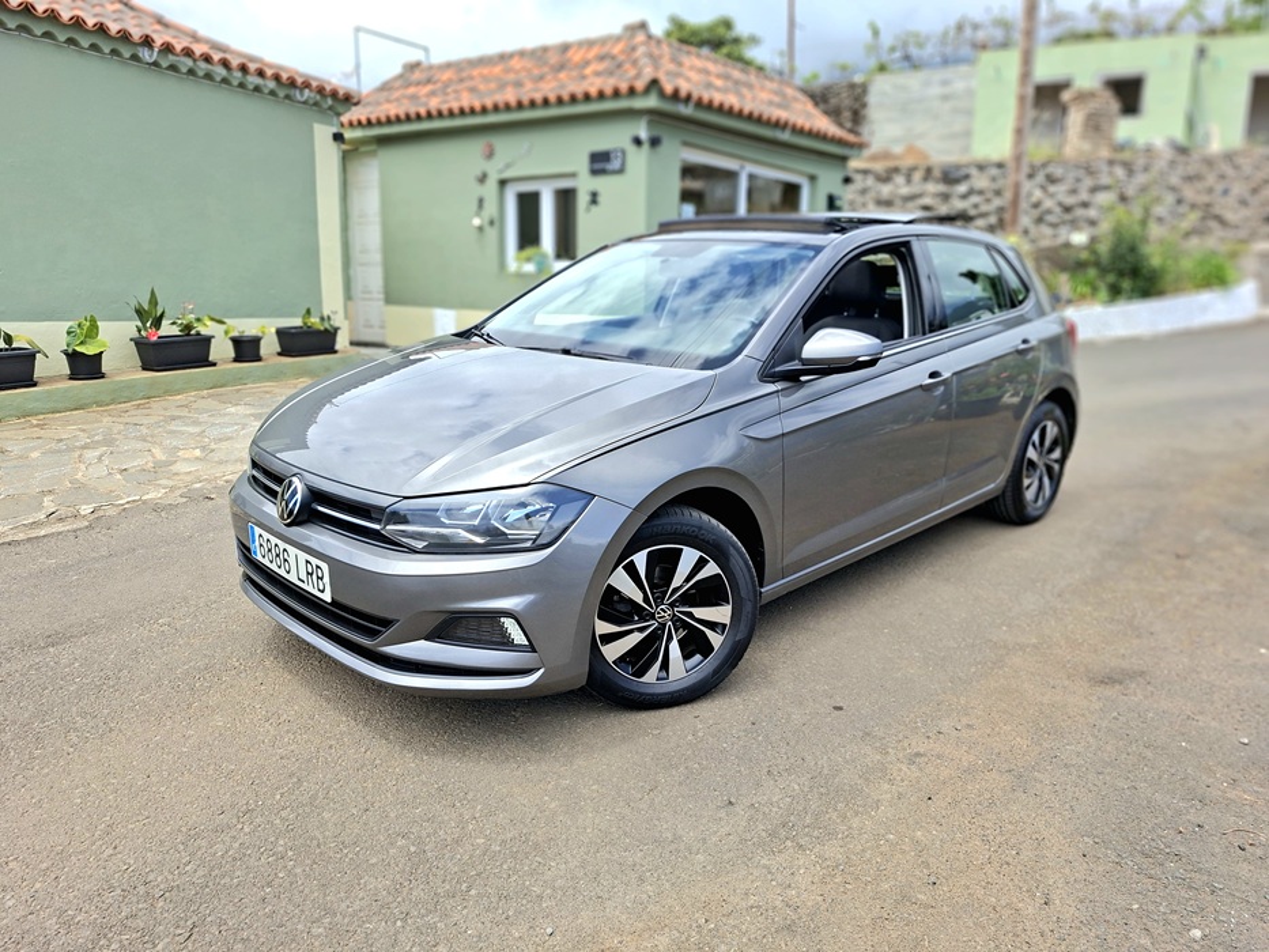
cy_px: 476
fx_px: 843
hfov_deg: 73.9
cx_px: 634
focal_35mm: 23
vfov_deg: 58.9
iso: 50
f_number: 1.8
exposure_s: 1/1667
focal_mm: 5.54
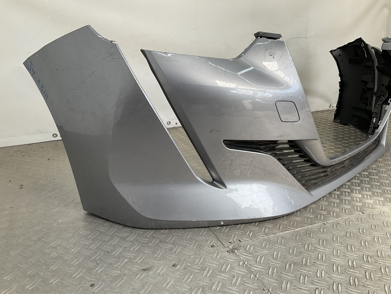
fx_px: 328
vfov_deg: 48.2
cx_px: 196
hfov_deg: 61.7
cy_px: 147
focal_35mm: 29
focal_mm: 3
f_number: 1.8
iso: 16
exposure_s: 1/262
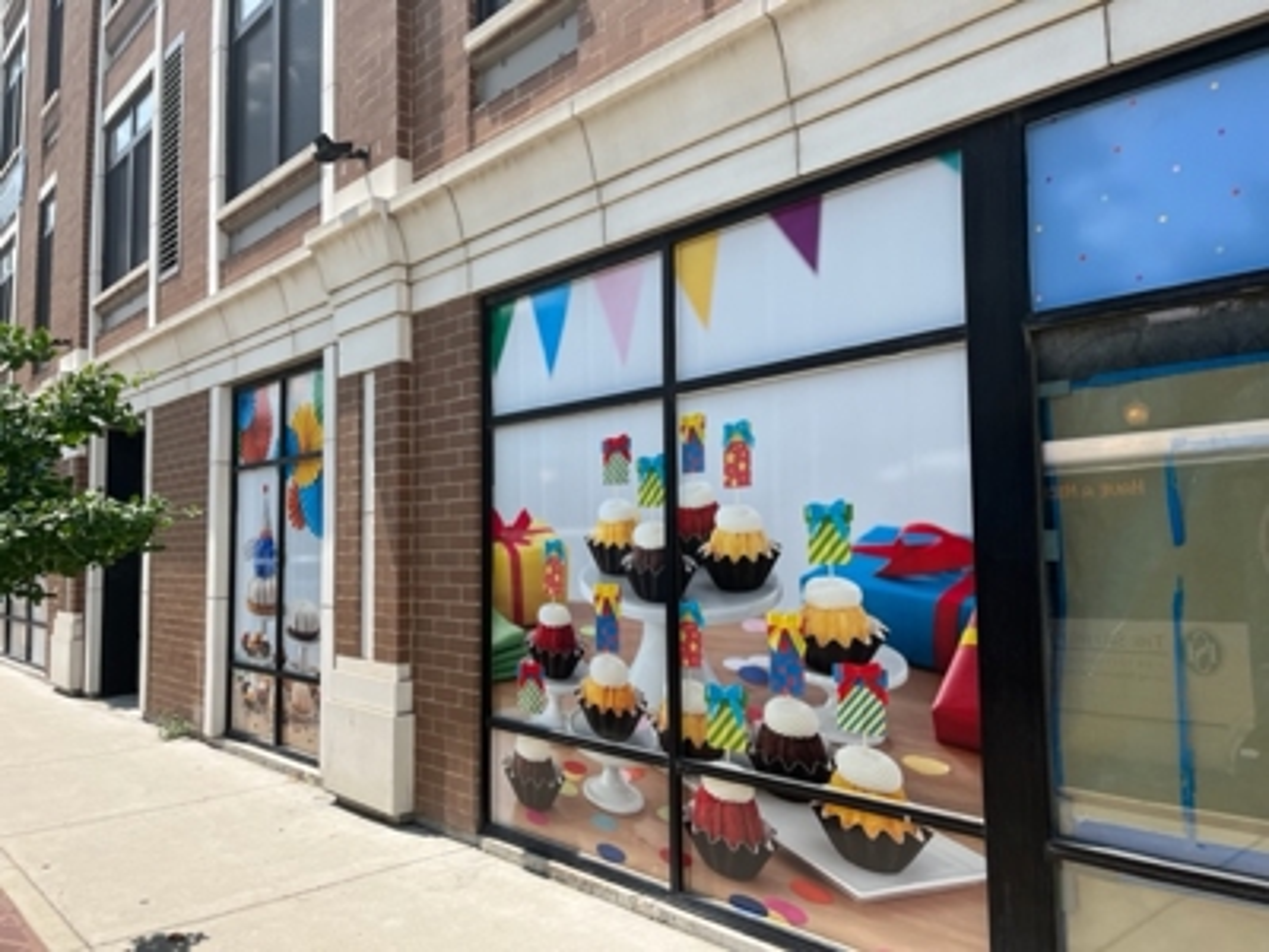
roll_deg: +1.5
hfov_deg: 67.3
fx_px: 953
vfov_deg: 53.1
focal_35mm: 26
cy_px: 476
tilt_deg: +3.4
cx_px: 634
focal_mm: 5.1
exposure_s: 1/2688
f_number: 1.6
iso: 50
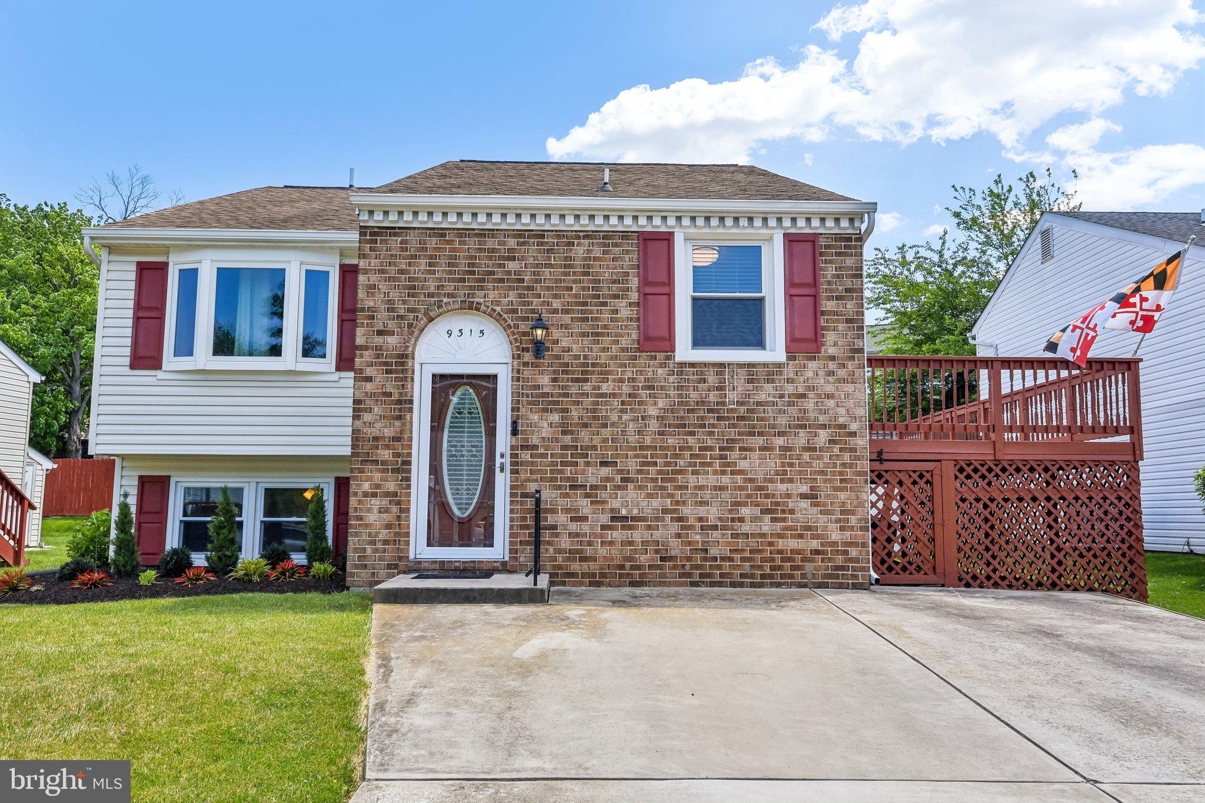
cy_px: 402
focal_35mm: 27
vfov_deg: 47.9
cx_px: 602
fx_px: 904
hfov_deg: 67.4
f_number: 8
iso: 400
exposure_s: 1/1600
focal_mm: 27
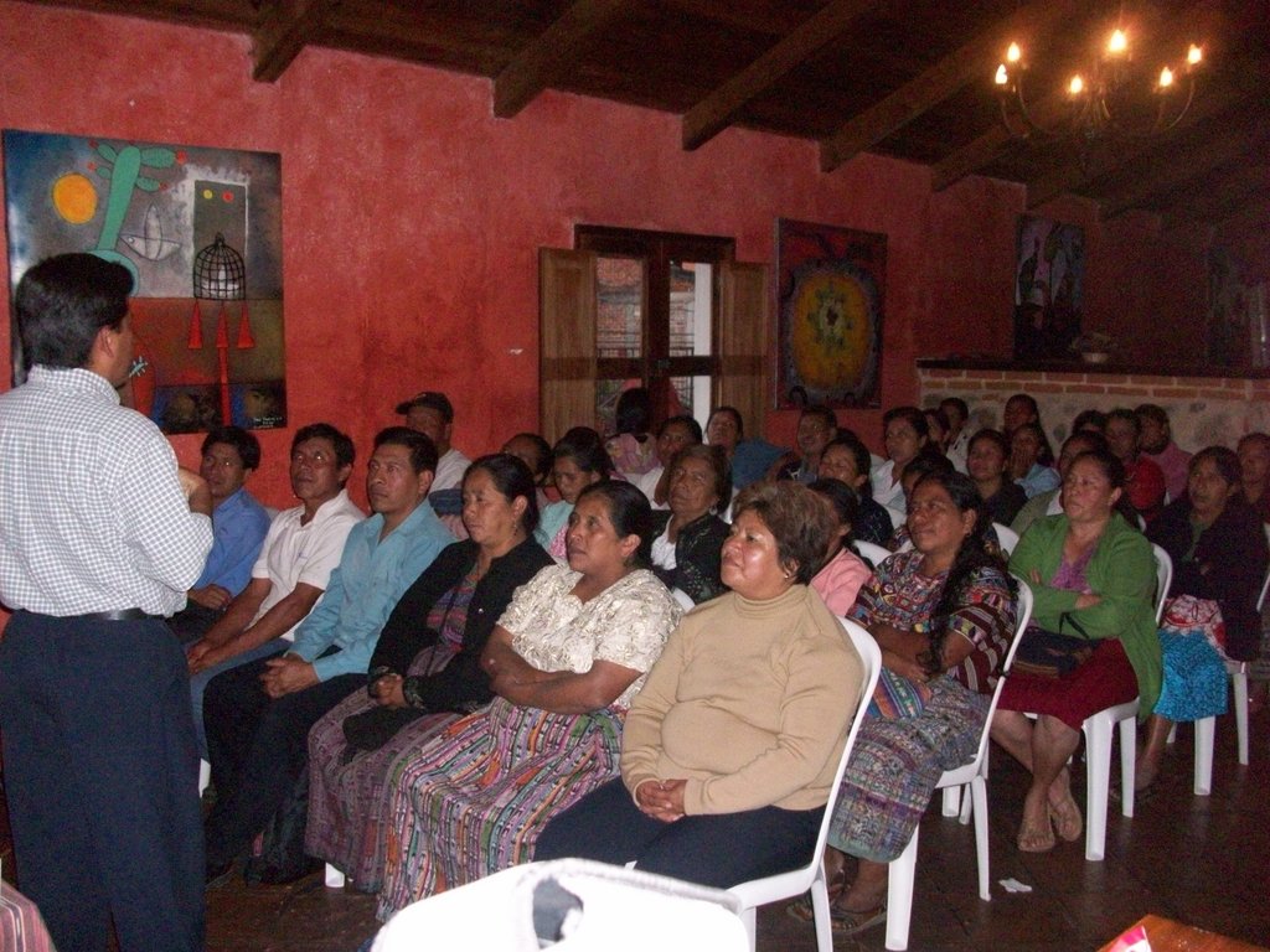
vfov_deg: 41.8
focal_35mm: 34
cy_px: 476
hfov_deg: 54.0
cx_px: 635
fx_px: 1247
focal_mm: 5.7
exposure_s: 1/60
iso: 320
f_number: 2.8
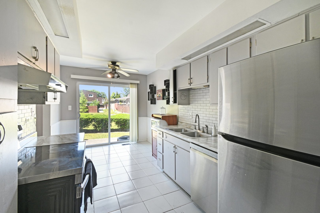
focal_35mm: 15
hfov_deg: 100.4
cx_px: 160
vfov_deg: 77.3
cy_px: 106
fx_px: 133
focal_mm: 10
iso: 200
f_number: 8
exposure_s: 1/15
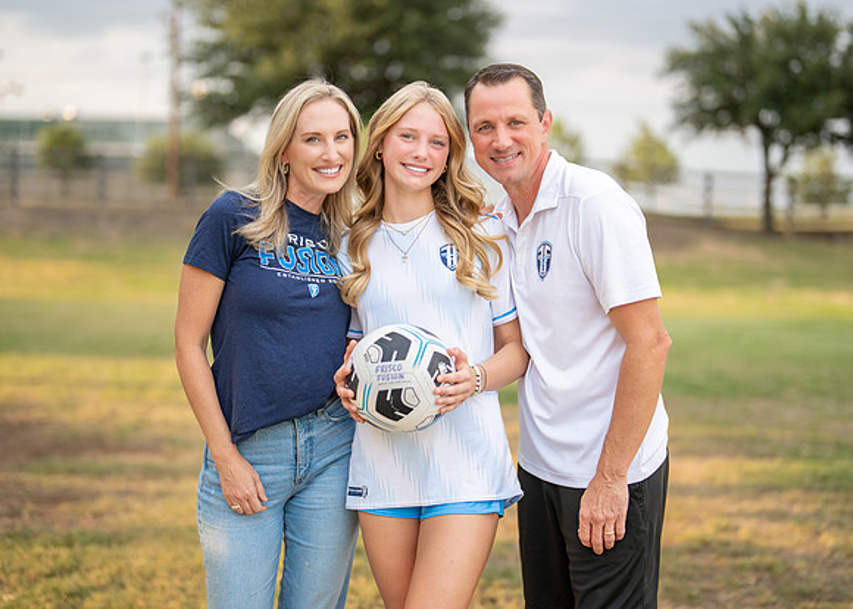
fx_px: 1403
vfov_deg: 24.5
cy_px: 281
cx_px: 408
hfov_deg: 33.8
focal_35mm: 58
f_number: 1.2
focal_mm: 50
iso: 125
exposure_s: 1/2000
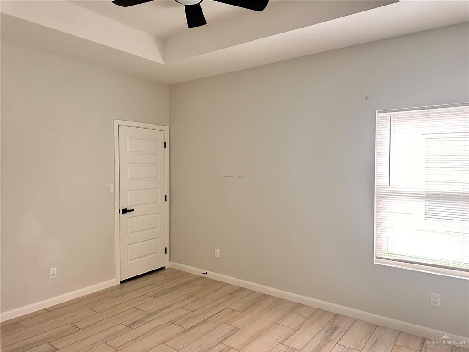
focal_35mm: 24
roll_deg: -0.4
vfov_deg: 56.8
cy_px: 176
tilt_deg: -1.2
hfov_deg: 71.6
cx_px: 234
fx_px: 325
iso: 400
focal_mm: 6.86
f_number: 1.78
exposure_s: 1/60
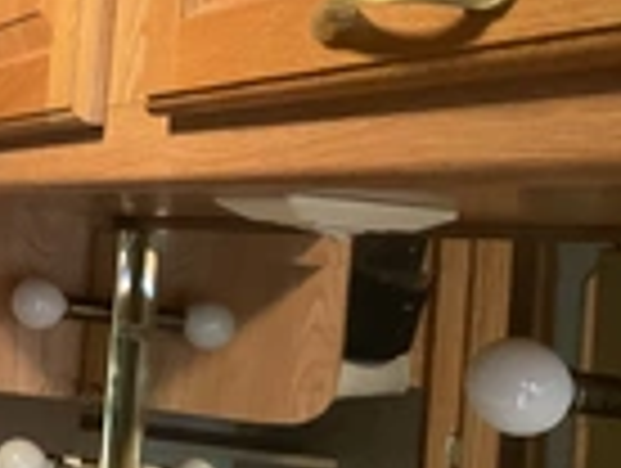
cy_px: 99
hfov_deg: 20.4
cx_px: -274
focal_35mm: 84
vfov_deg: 17.5
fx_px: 1510
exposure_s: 1/30
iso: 400
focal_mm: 3
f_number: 1.8
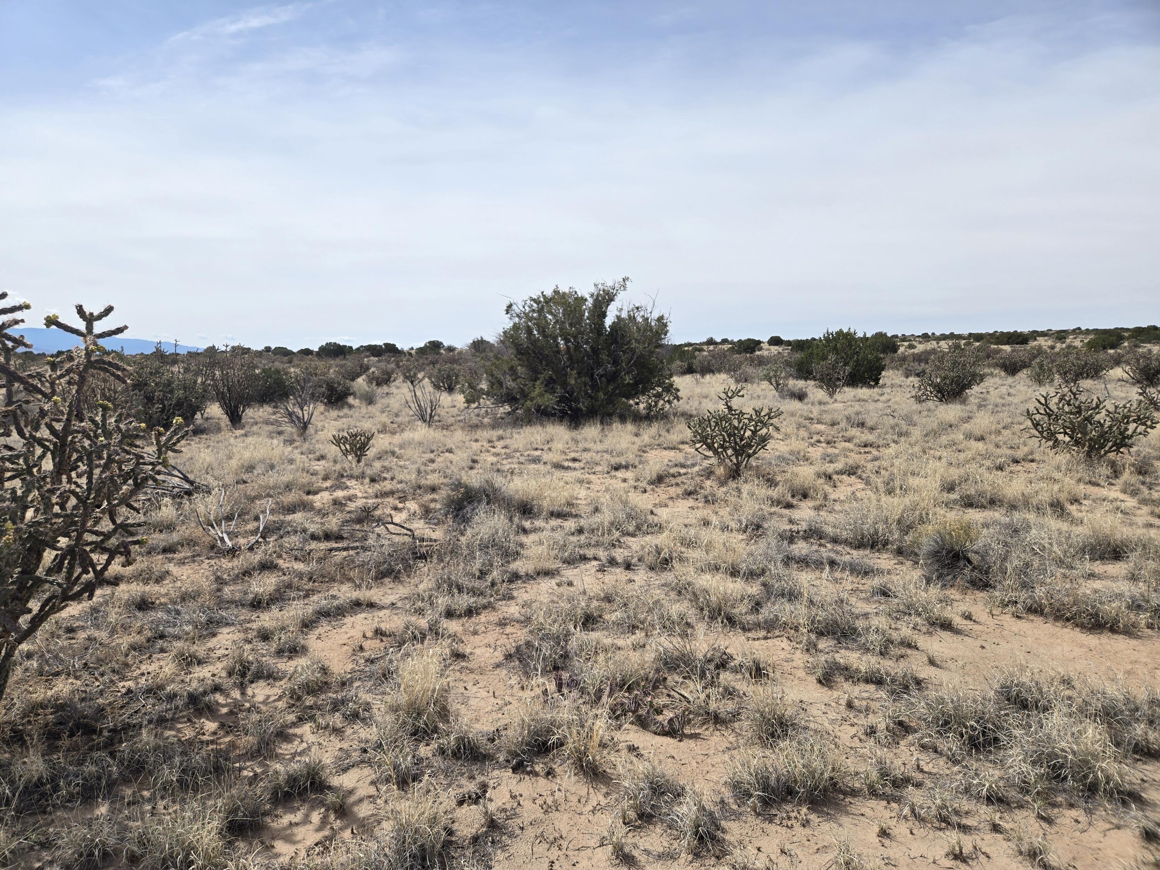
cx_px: 580
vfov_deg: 58.9
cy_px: 435
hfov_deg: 73.9
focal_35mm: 23
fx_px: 771
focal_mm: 5.4
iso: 25
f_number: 1.8
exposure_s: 1/2600
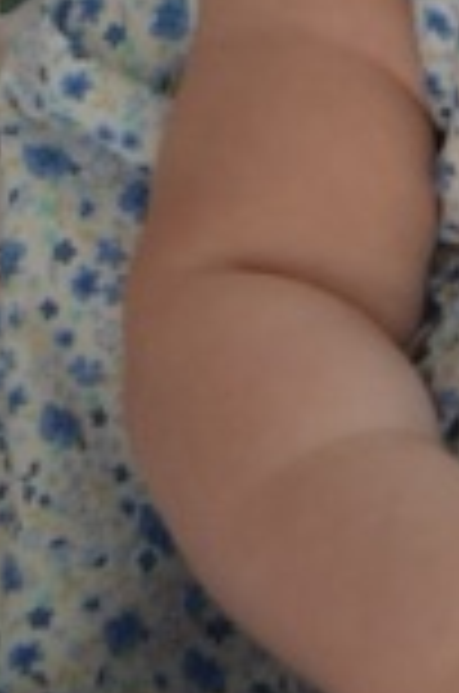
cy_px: -513
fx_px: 3236
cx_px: 486
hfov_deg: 8.1
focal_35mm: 168
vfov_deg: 11.4
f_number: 3.8
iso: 200
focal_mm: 23
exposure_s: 1/100
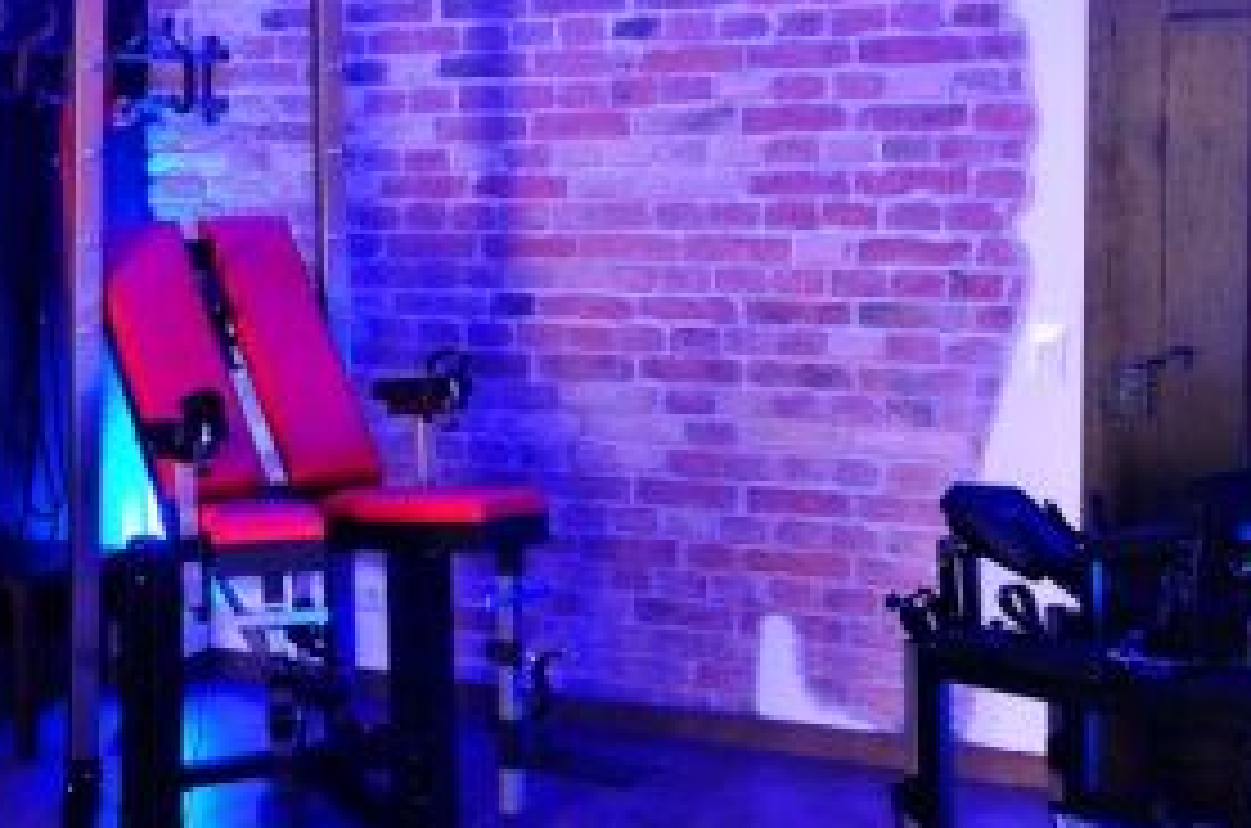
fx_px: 1910
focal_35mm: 55
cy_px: 284
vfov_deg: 24.4
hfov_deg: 35.9
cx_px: 418
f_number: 2.8
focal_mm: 17
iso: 200
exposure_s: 1/4
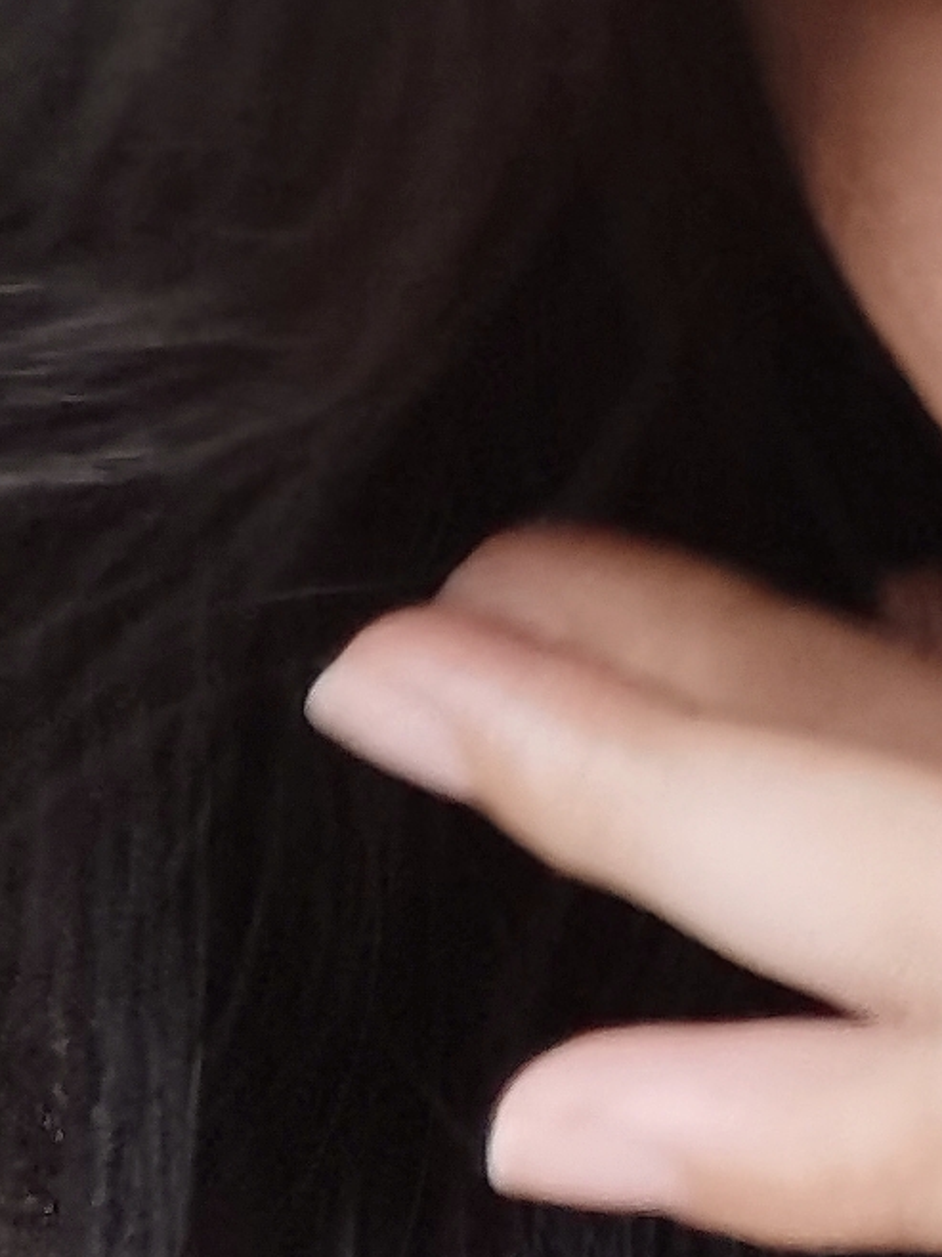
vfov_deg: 15.1
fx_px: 4684
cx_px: 1995
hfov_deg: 10.4
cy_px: 149
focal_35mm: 129
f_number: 2
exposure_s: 1/50
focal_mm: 3.85
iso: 207
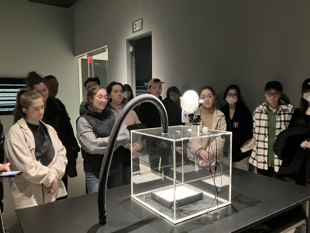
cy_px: 116
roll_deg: +0.9
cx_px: 151
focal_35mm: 29
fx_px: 260
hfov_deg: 61.6
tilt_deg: -5.2
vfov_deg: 48.2
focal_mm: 3.99
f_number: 1.8
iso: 1600
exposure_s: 1/15
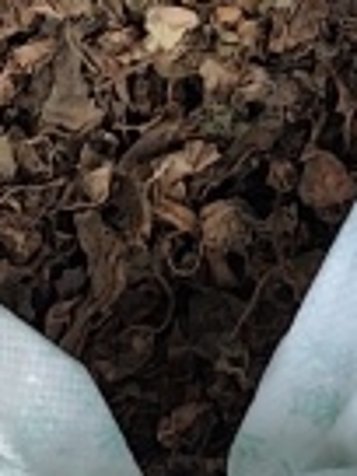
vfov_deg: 9.1
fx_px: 2585
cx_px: 728
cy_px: -782
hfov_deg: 7.6
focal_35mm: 188
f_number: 1.6
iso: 50
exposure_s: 1/155
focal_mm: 5.84
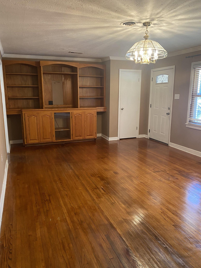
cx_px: 102
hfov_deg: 51.3
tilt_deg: -11.2
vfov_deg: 65.3
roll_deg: +0.0
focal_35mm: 27
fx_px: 209
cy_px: 135
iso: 160
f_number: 1.8
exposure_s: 1/60
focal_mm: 4.25
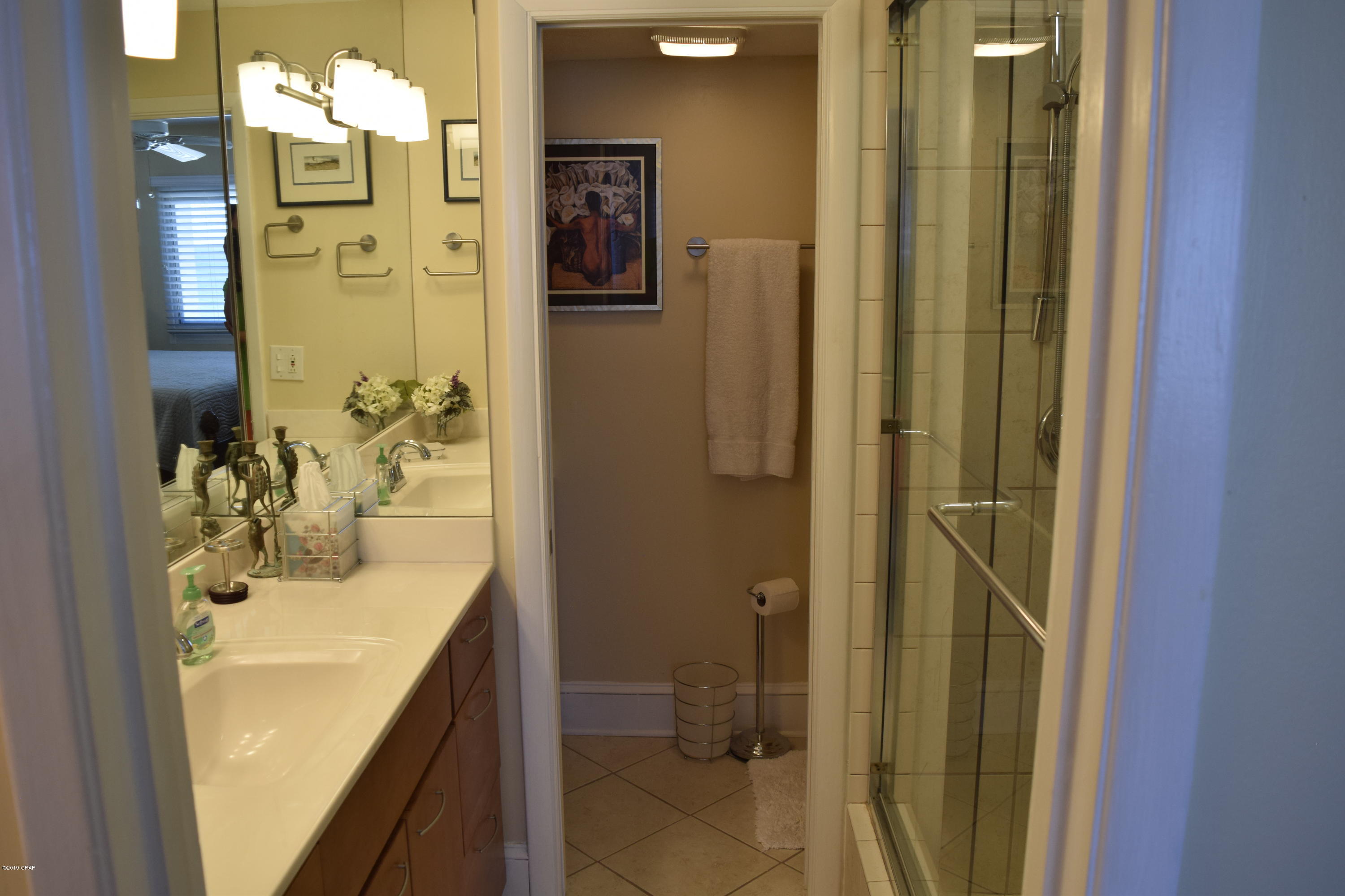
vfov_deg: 47.9
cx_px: 672
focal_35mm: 27
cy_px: 448
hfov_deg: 67.4
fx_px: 1009
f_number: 5
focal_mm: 18
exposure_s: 1/100
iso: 400
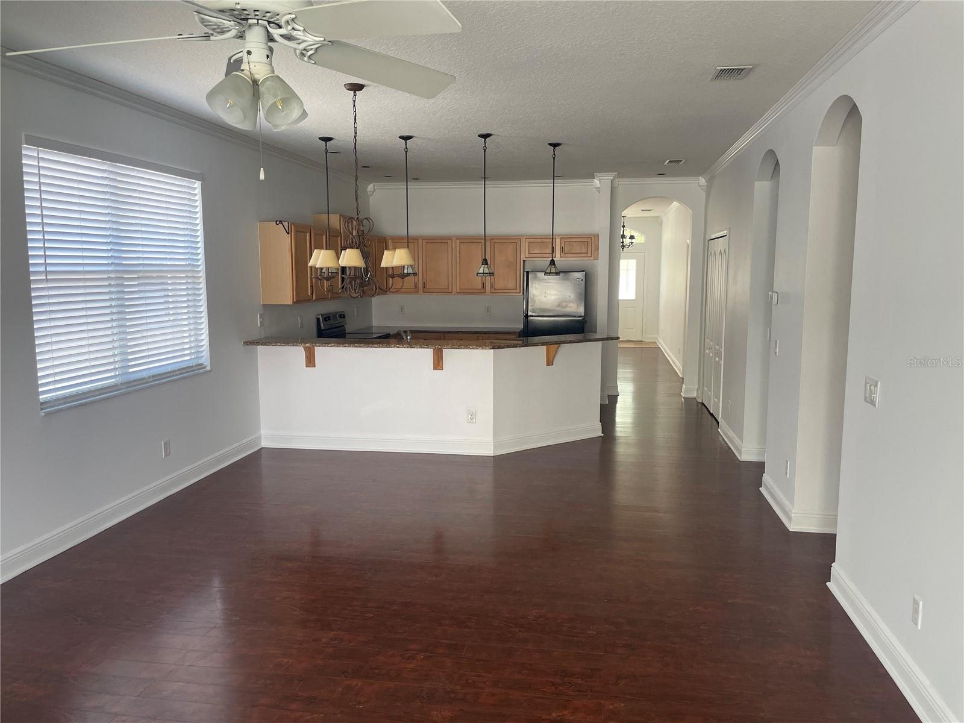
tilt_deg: -8.0
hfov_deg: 67.3
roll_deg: +0.2
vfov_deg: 53.1
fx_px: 724
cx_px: 482
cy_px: 362
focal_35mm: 26
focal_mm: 4.2
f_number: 1.6
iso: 100
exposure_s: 1/120
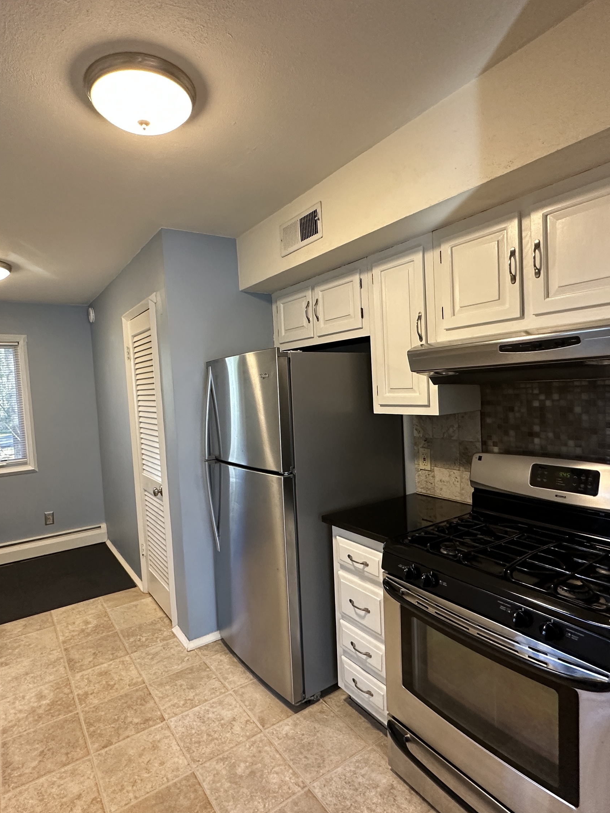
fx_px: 446
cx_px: 277
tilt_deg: -3.5
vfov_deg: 84.7
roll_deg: +3.1
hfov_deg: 68.5
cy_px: 410
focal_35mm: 19
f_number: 2.2
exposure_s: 1/120
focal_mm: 2.22
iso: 320
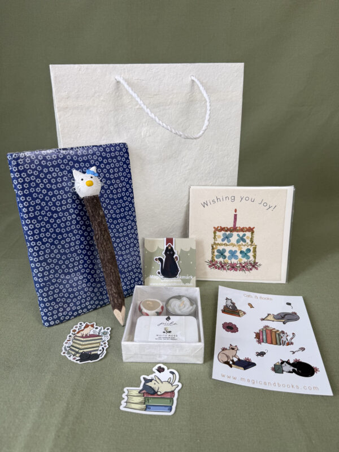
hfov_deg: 56.8
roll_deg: +0.0
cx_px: 170
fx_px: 313
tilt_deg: -22.0
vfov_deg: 71.6
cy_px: 226
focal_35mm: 24
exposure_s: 1/247
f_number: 1.78
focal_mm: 6.76
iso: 64
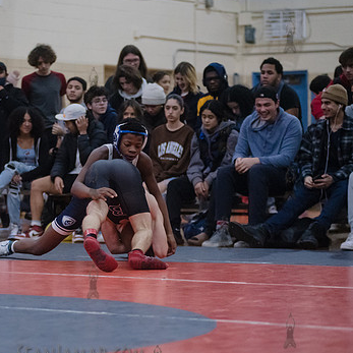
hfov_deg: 12.3
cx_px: 93
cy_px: 183
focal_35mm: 142
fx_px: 1638
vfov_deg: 12.3
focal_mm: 100
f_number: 3.2
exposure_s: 1/400
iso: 8000
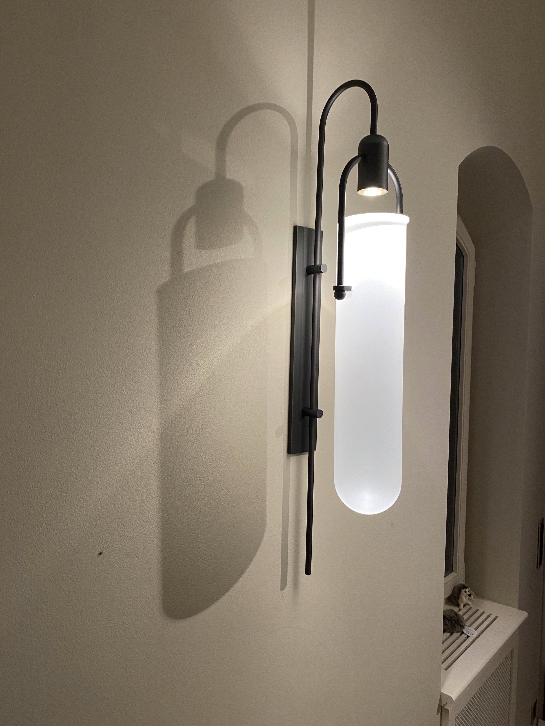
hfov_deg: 53.1
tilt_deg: -2.3
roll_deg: -2.1
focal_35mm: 26
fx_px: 546
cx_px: 272
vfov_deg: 67.3
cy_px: 363
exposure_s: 1/50
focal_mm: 4.25
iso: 100
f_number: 1.8
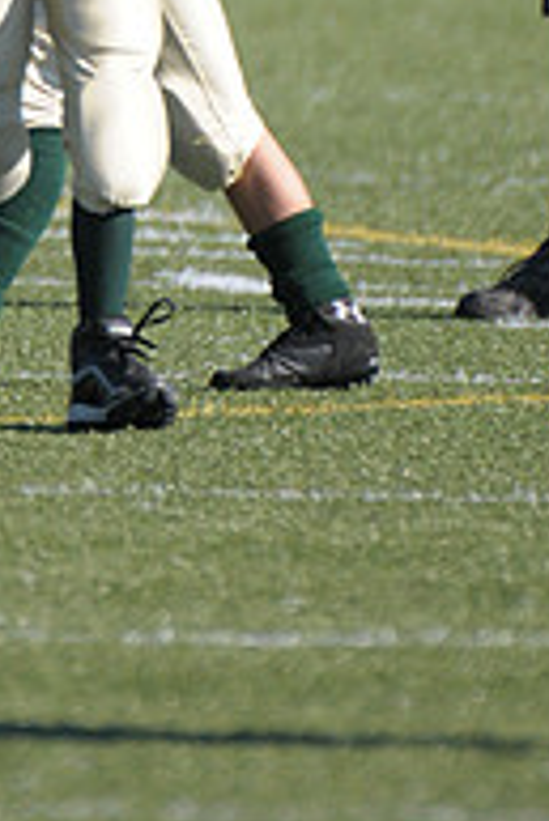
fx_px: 41030
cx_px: 32
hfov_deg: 0.8
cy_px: -340
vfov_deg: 1.1
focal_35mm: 1797
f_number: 4
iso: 640
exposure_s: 1/3200
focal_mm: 400
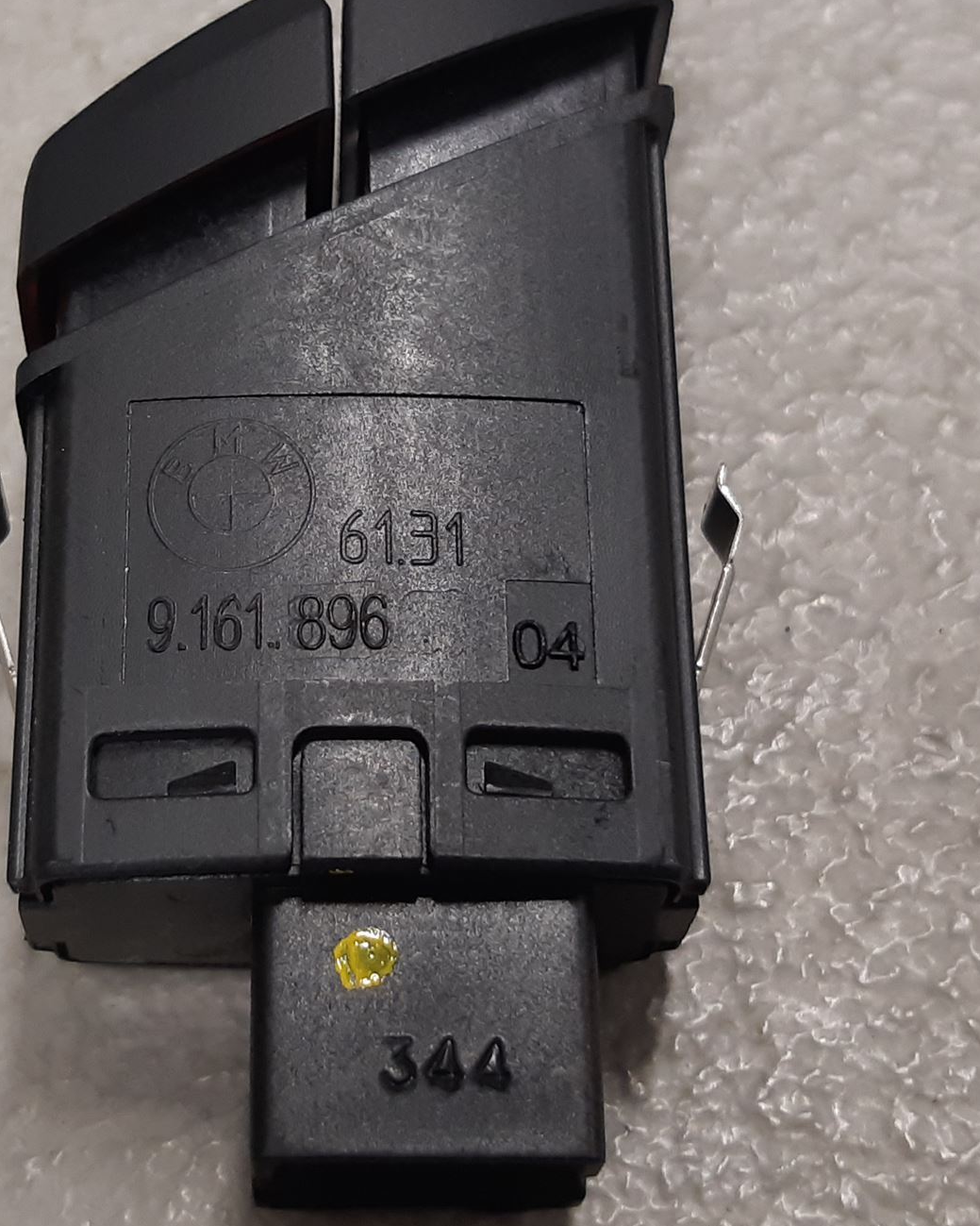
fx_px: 1450
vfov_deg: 45.7
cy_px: 538
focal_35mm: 40
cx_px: 313
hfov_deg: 36.9
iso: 100
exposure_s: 1/50
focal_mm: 3.93
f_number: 1.7
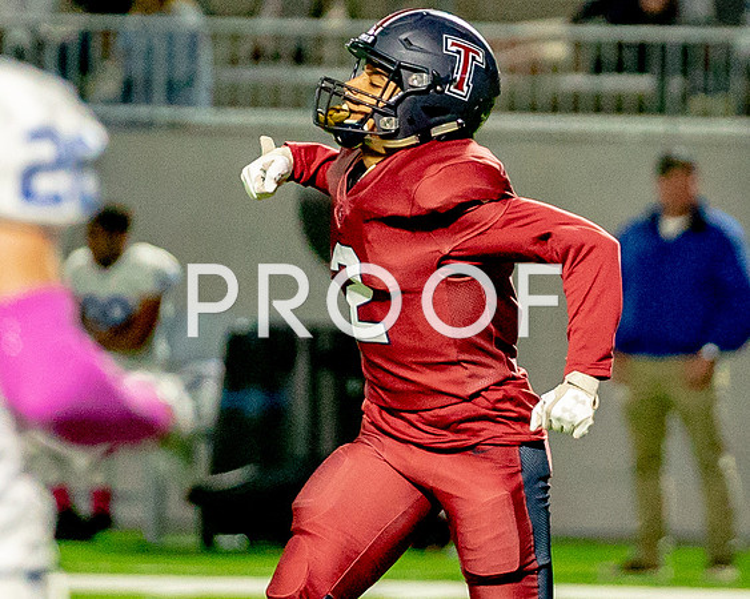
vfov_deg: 2.3
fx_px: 14982
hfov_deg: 2.9
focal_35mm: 675
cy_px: 244
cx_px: 753
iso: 6400
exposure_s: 1/2000
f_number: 2.8
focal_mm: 189
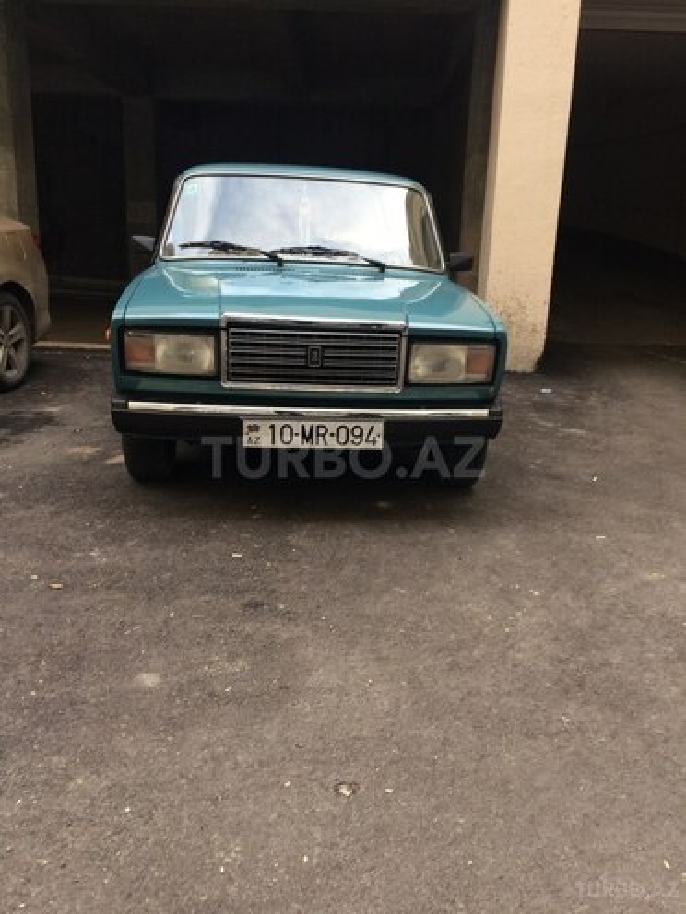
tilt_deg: -15.8
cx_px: 343
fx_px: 766
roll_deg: -0.3
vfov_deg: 61.7
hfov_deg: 48.2
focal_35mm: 29
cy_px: 457
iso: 40
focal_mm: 4.15
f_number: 2.2
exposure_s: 1/50
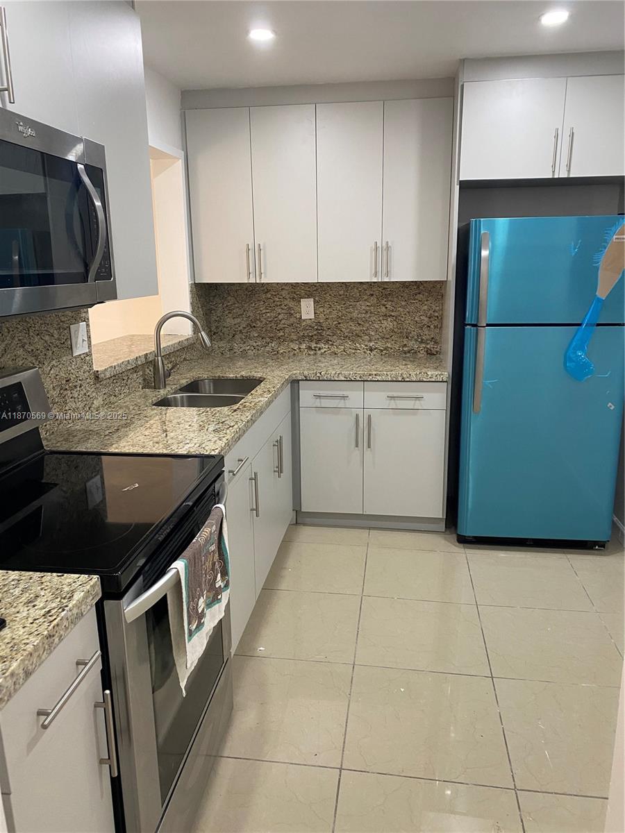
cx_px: 312
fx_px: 626
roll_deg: +0.5
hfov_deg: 53.1
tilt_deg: -13.3
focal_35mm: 26
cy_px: 416
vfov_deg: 67.3
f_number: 1.8
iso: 125
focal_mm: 4.25
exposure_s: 1/60
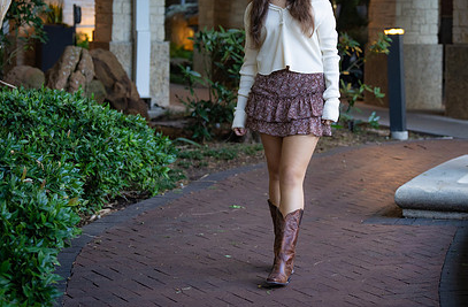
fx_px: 1306
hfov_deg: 20.3
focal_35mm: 101
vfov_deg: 13.4
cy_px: 106
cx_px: 268
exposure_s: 1/320
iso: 800
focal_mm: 70
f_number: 2.8
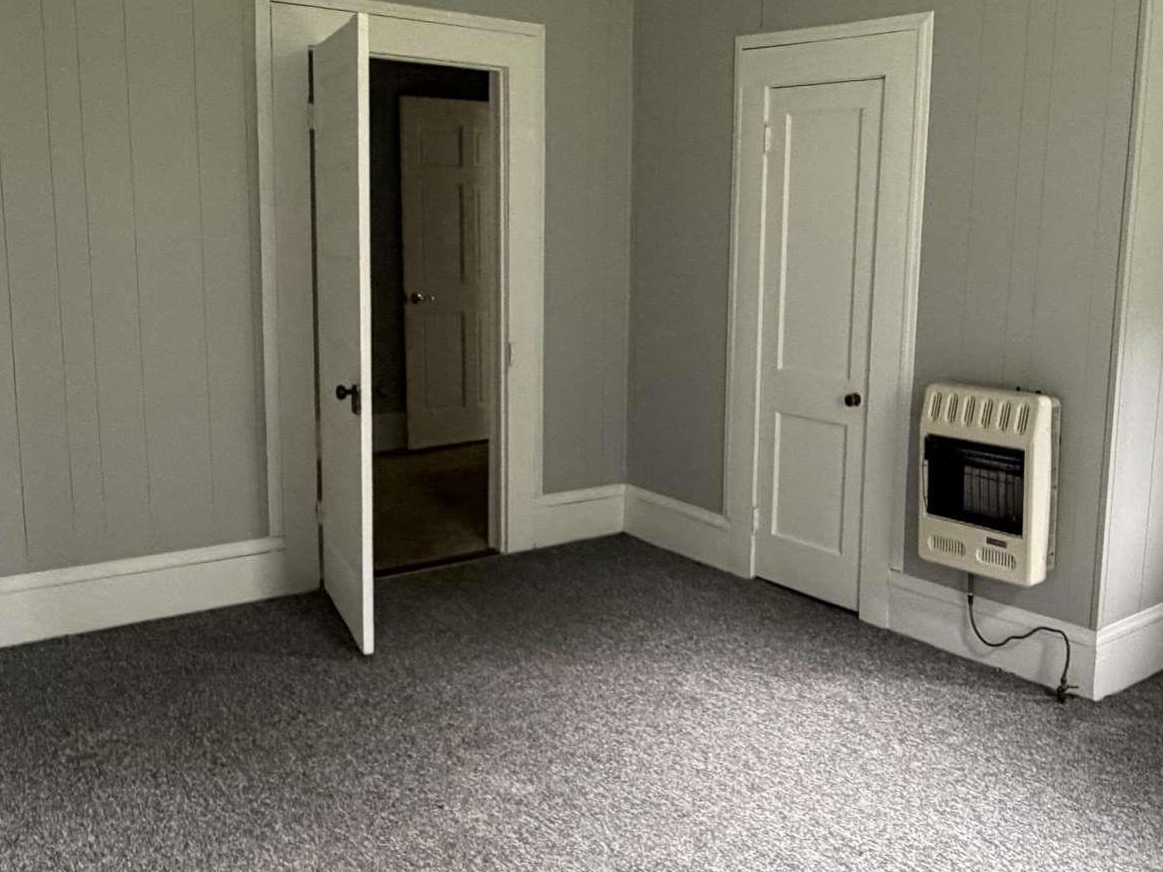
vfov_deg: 38.7
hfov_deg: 49.8
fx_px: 1243
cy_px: 426
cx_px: 694
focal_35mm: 37
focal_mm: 2.22
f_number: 2.2
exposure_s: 1/60
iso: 400
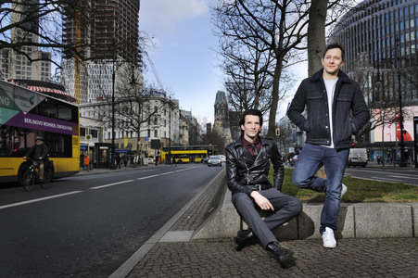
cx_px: 209
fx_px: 360
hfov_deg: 60.3
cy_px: 139
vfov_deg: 42.3
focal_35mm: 31
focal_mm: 31
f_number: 4
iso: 200
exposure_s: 1/400
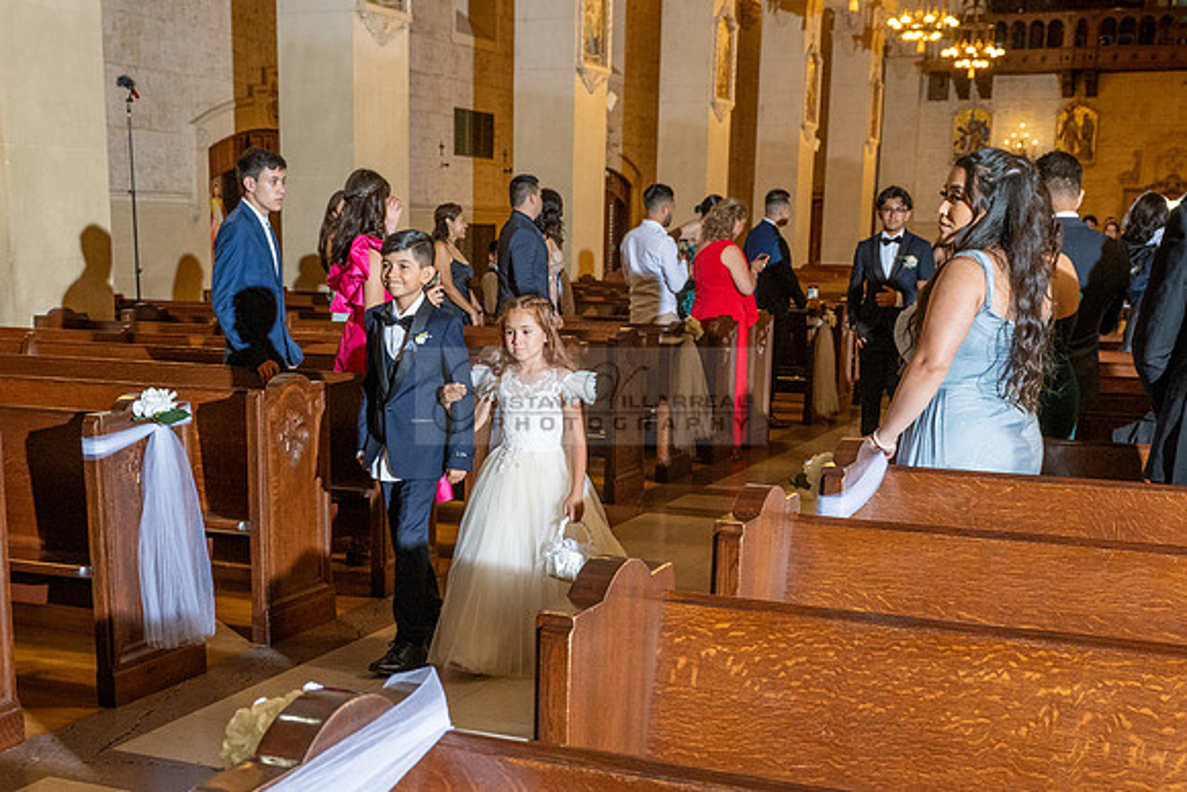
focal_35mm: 48
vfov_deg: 27.5
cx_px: 522
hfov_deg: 41.0
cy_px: 627
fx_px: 1586
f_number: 4.5
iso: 1000
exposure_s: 1/160
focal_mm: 24
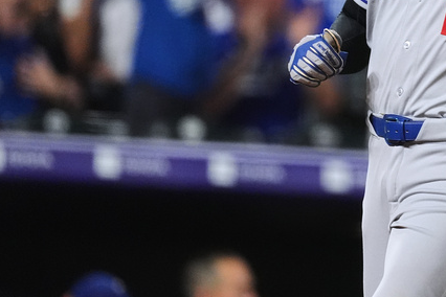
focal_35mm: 1441
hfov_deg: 1.4
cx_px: 475
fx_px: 17851
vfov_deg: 1.0
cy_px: 100
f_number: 4
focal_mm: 600
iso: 5000
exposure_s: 1/1600
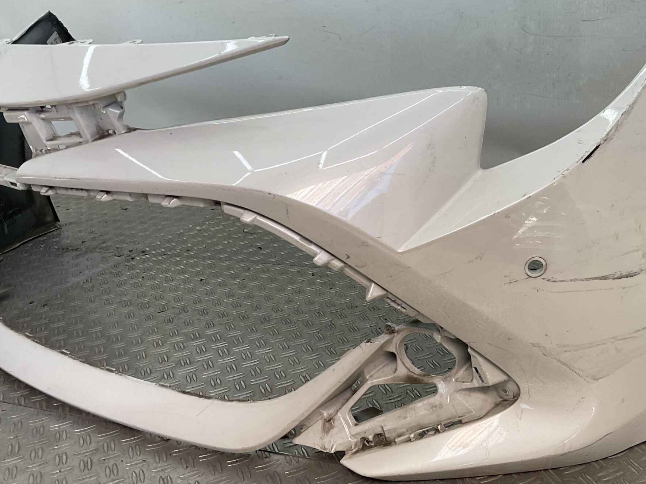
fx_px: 784
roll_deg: +6.3
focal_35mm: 42
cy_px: 232
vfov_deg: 34.3
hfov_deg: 44.5
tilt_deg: -18.3
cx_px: 400
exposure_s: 1/223
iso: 16
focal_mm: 3
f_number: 1.8
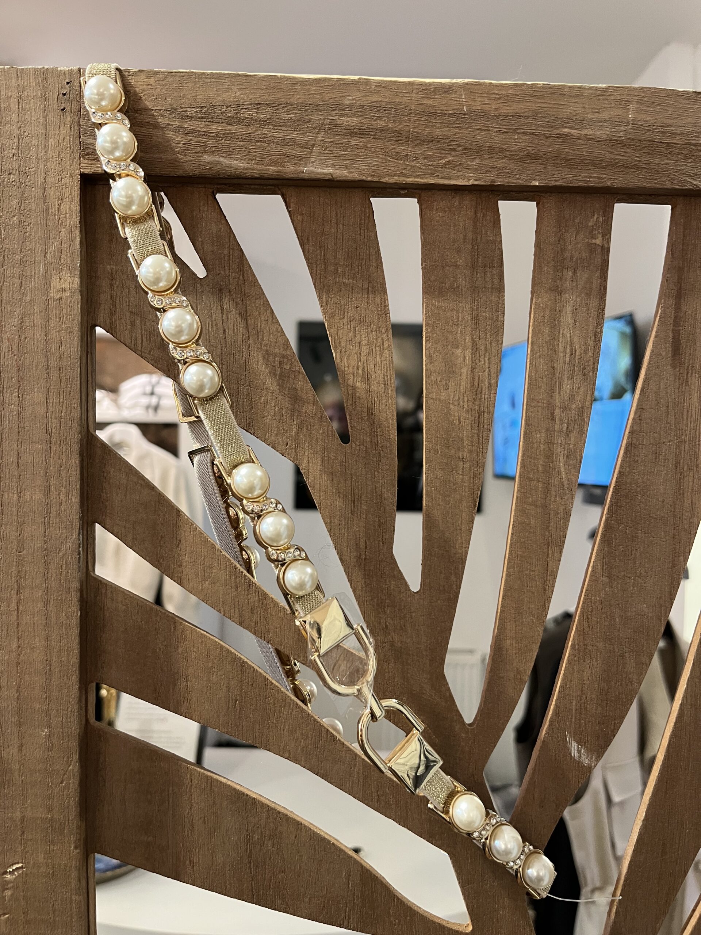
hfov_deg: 53.1
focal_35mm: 26
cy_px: 468
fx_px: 702
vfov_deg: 67.3
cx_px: 350
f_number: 1.6
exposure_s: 1/50
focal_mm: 5.1
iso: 250
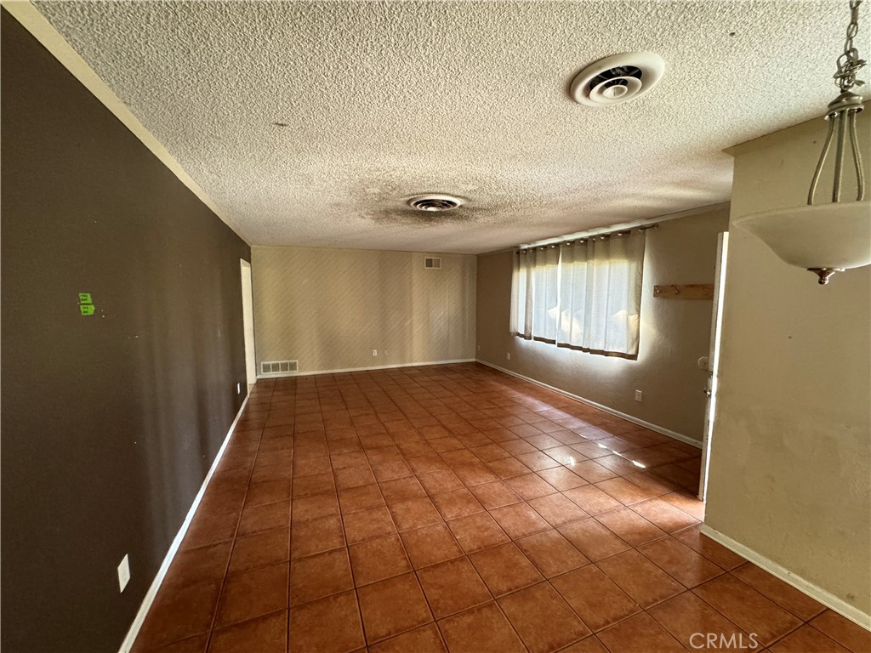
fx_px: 352
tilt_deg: -6.0
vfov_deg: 85.7
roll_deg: +0.0
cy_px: 326
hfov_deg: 102.1
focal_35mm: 14
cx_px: 436
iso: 1000
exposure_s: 1/60
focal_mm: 2.22
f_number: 2.2
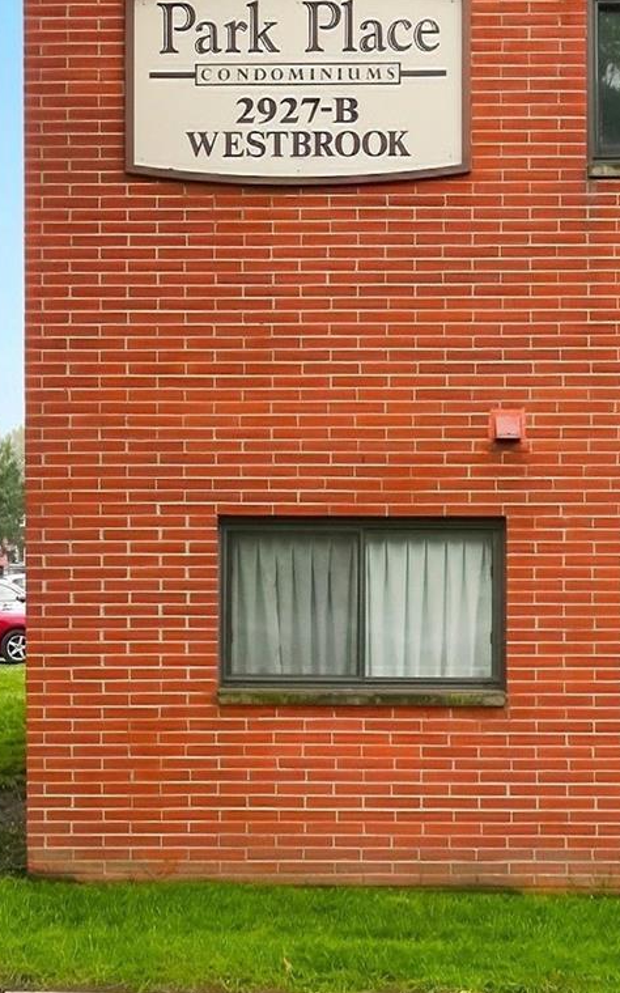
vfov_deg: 31.3
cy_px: 351
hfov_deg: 20.0
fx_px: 1758
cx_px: 294
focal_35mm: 65
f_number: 4
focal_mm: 14
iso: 800
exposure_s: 1/640
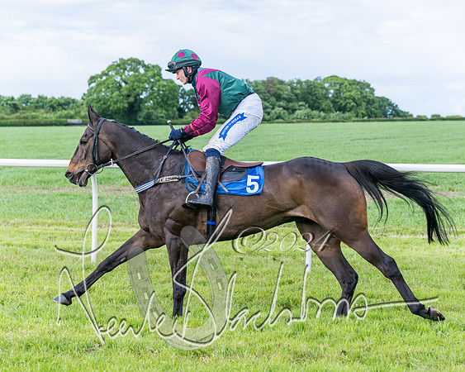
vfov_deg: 15.6
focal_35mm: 99
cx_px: 246
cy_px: 155
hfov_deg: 19.5
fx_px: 1356
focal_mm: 70
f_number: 4
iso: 400
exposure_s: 1/2500
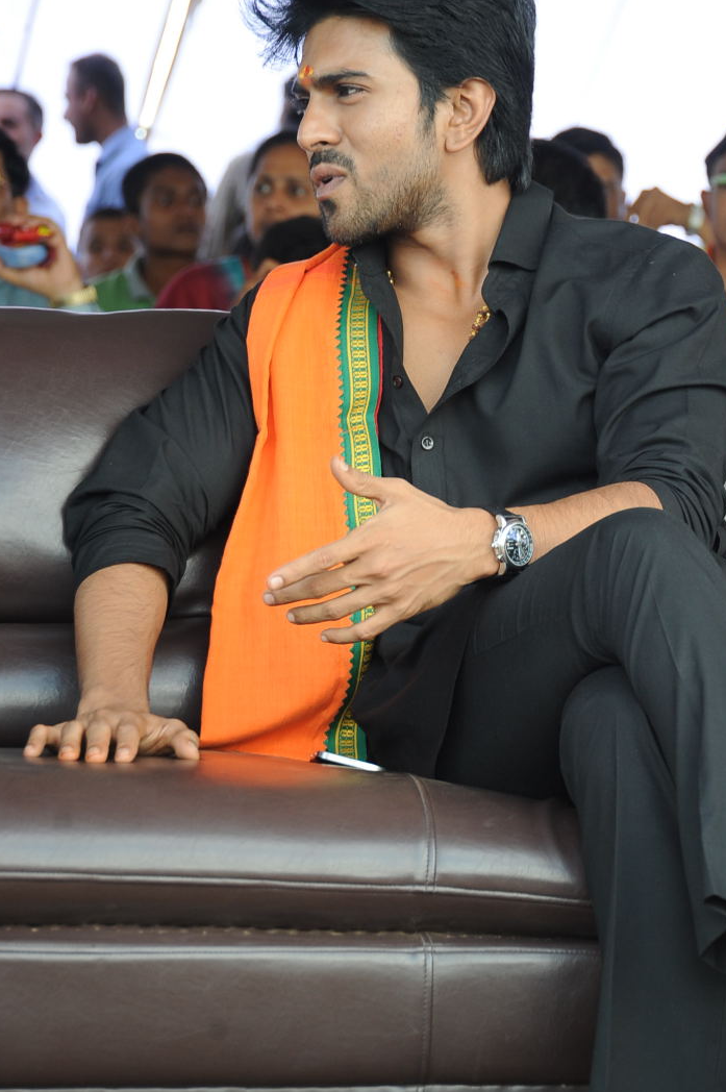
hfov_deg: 8.2
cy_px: 681
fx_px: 5090
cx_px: 510
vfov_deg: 12.2
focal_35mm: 168
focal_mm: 110
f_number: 5.6
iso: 640
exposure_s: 1/125
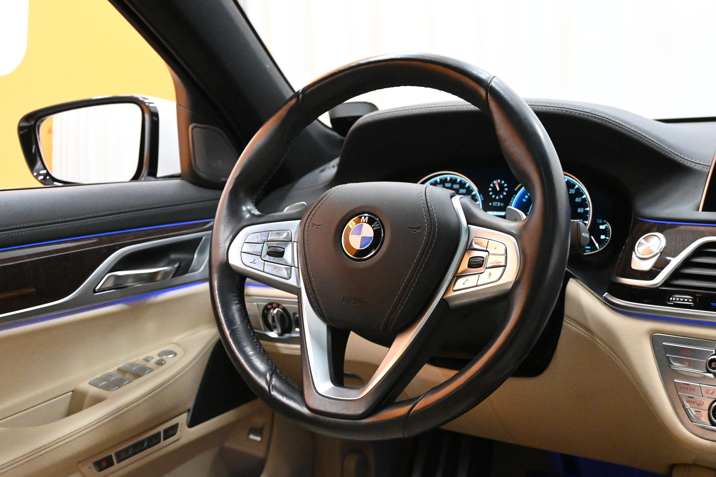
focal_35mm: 44
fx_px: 865
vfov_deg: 30.8
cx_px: 358
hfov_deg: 45.0
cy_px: 238
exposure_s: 1/160
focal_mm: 29
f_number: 4.8
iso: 10000
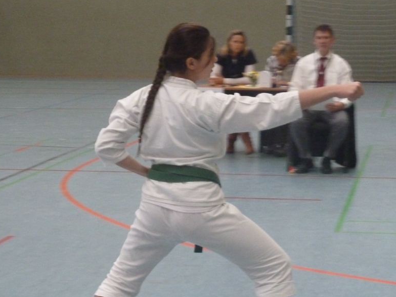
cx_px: 234
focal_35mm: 119
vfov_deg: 12.4
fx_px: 1362
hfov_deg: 16.5
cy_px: 190
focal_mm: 14.7
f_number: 4.3
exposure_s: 1/60
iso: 800
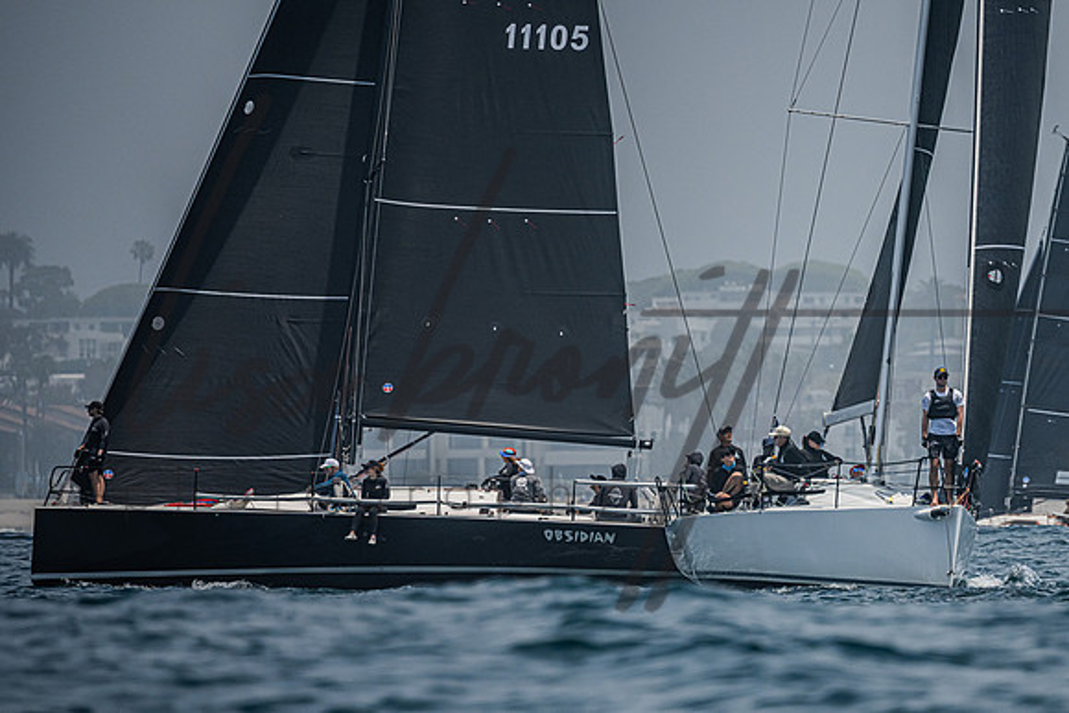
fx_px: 16166
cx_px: 727
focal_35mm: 544
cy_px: 400
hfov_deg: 3.8
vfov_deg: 2.5
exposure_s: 1/5000
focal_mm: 400
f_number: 5.6
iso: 400
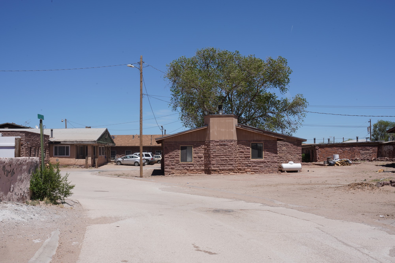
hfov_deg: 44.5
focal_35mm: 44
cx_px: 198
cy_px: 132
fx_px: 483
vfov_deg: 30.5
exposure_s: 1/80
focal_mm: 44
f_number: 20
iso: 100
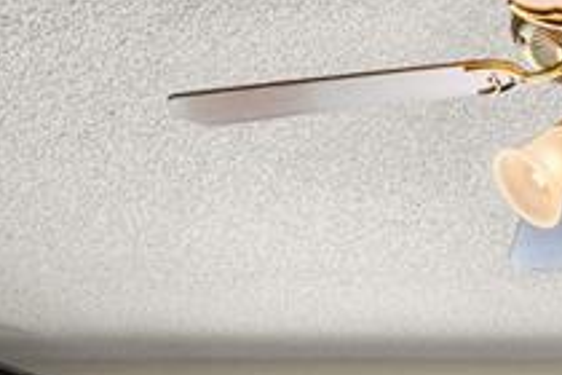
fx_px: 1290
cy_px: 731
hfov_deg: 23.1
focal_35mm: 83
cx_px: 618
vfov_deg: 14.1
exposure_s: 1/30
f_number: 8
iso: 400
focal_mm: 11.3
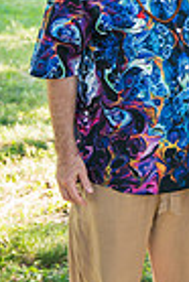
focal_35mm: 129
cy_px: 22
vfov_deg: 15.7
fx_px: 1013
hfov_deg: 10.3
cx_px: 277
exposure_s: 1/320
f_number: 3.5
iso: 800
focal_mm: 40
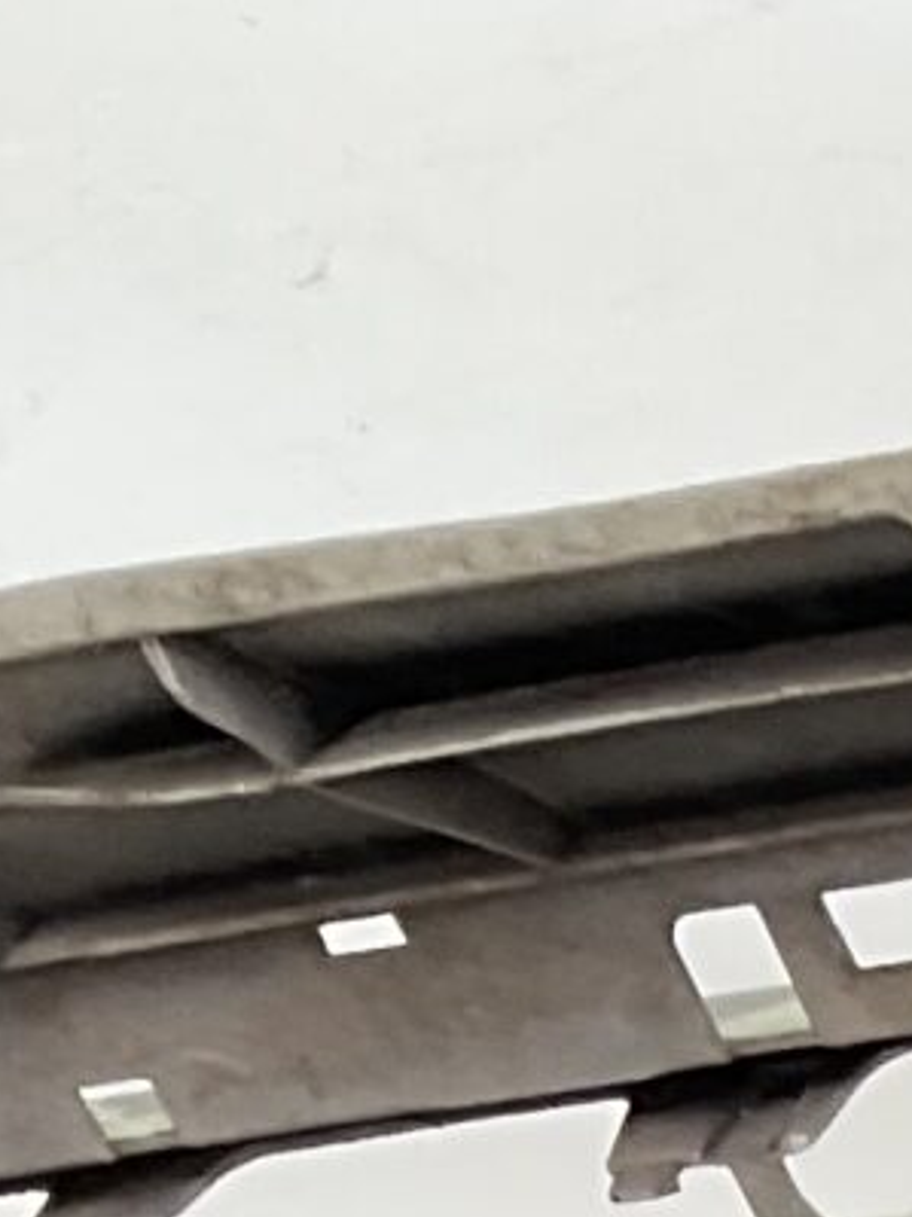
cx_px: 3441
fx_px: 6537
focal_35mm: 186
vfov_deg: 9.8
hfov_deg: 6.6
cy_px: 2510
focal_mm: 3
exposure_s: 1/120
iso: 25
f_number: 1.8
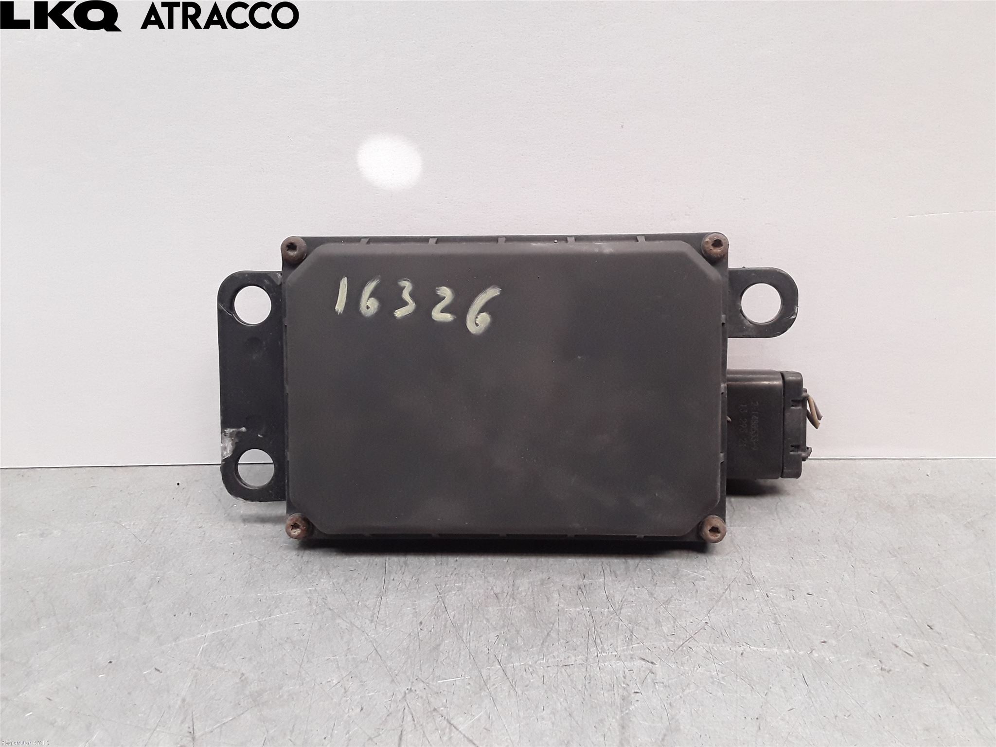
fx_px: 806
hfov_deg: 63.4
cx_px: 498
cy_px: 374
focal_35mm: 28
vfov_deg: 49.7
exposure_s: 1/100
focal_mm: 2.91
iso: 100
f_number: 1.9
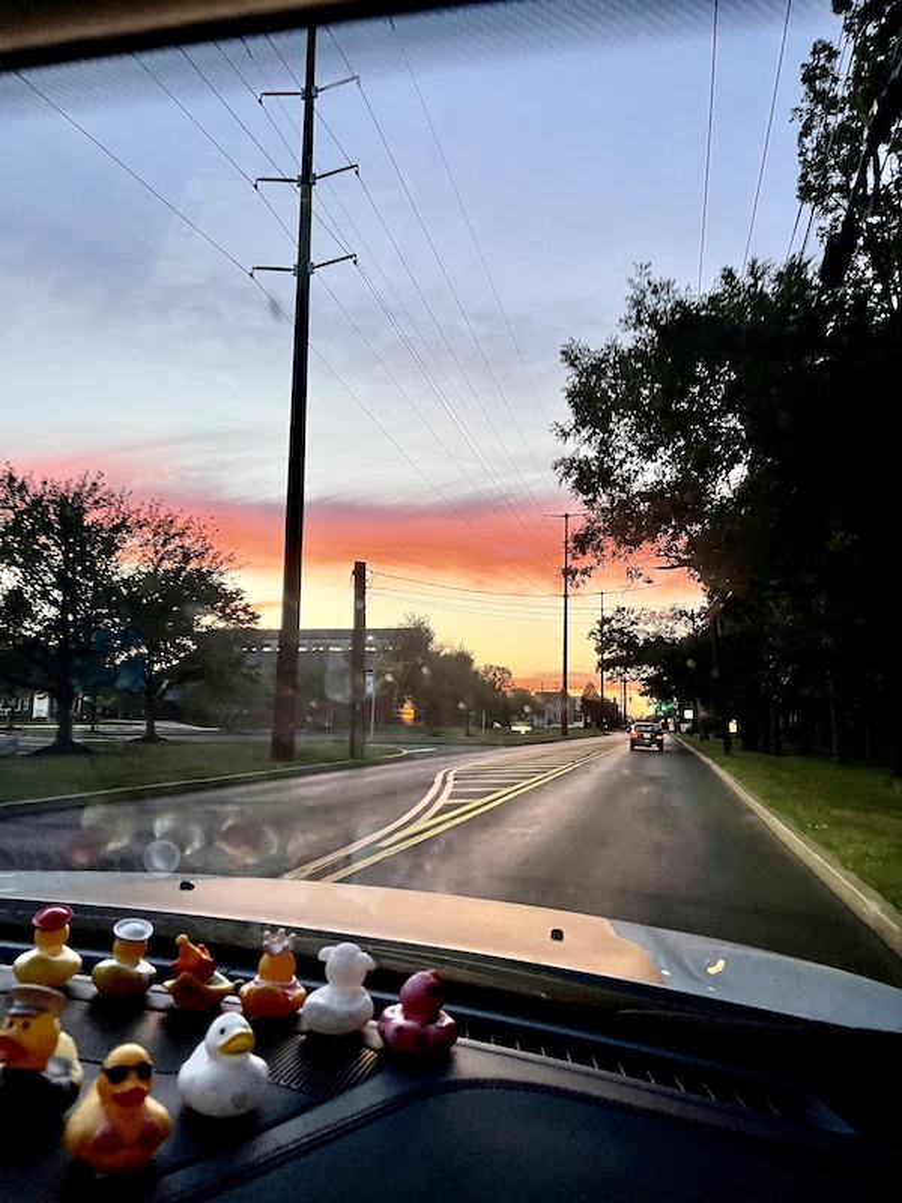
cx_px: 451
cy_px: 602
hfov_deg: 54.9
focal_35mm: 25
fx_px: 869
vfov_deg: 69.4
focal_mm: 5.1
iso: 125
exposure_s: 1/94
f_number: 1.6
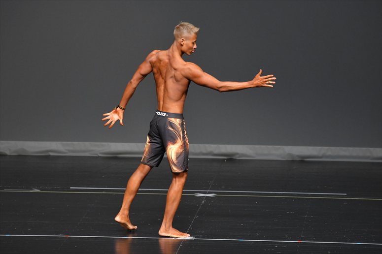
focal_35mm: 315
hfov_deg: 6.5
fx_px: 3341
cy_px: 127
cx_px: 191
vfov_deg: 4.4
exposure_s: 1/400
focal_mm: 210
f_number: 5.6
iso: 2500
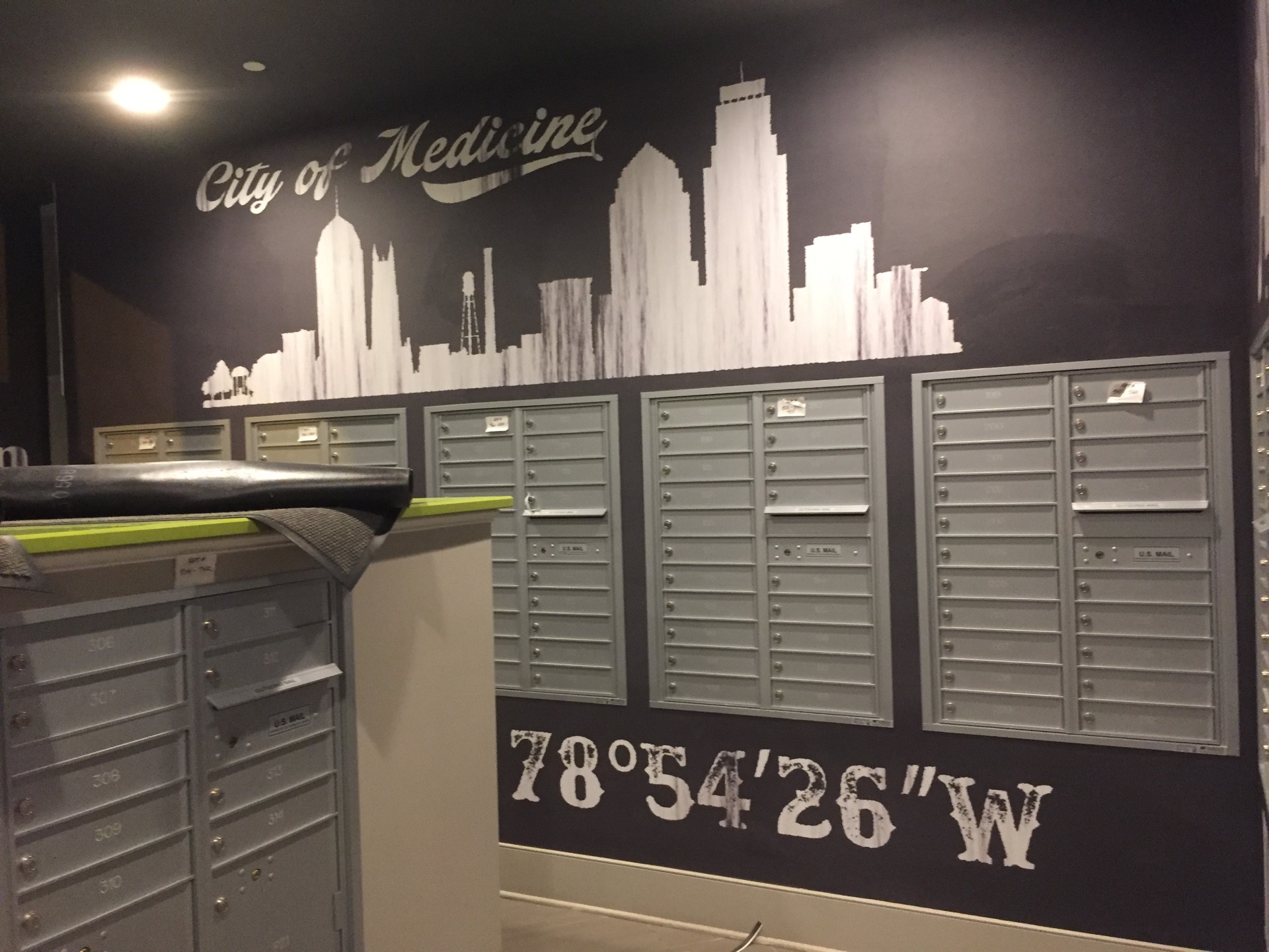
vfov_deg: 48.2
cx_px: 634
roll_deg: +0.4
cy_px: 476
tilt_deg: +0.2
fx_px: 1063
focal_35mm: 29
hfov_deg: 61.7
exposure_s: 1/24
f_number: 2.2
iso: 250
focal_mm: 4.15
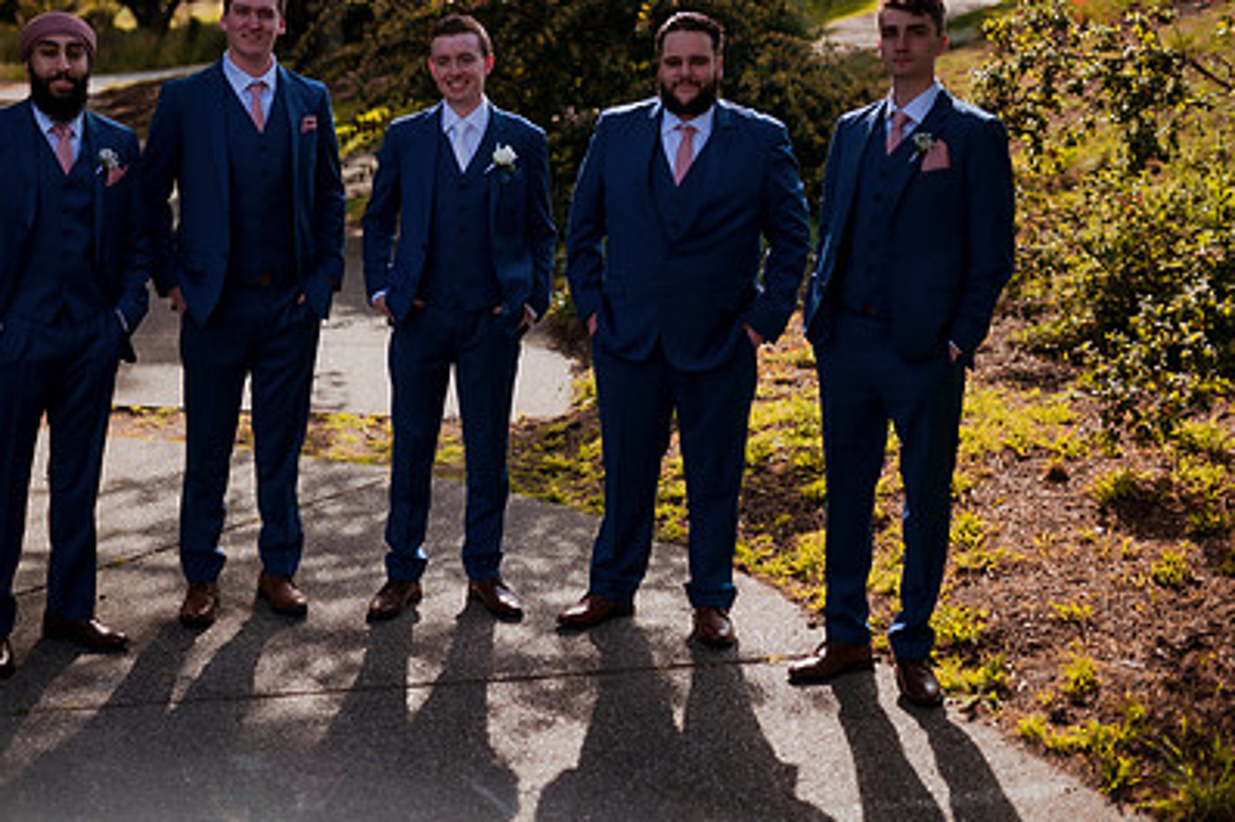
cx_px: 391
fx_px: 1749
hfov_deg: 38.4
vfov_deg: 26.3
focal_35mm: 51
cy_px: 264
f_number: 1.4
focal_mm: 35
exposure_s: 1/6400
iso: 320
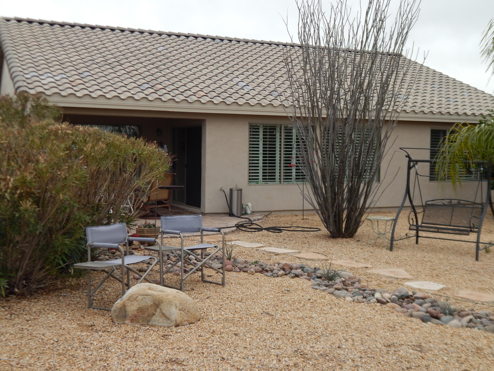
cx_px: 247
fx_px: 614
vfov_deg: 33.6
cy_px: 186
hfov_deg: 43.9
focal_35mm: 43
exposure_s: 1/320
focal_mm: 7.7
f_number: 3.6
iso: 125
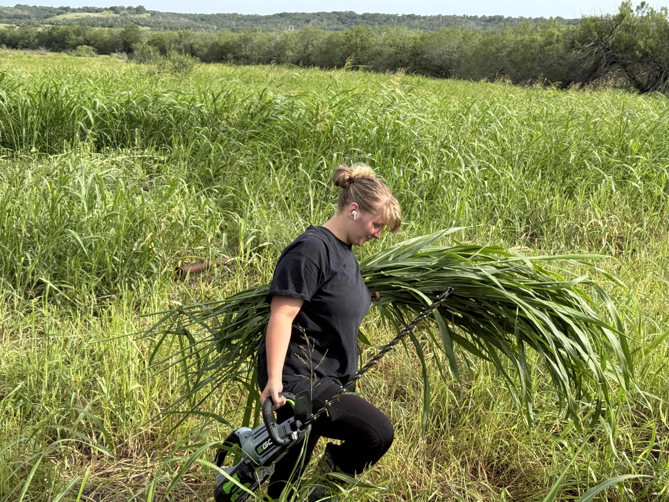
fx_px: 928
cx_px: 334
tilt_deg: -11.8
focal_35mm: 48
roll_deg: -0.5
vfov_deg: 30.3
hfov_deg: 39.7
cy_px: 251
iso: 64
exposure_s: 1/1931
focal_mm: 6.76
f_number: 1.78
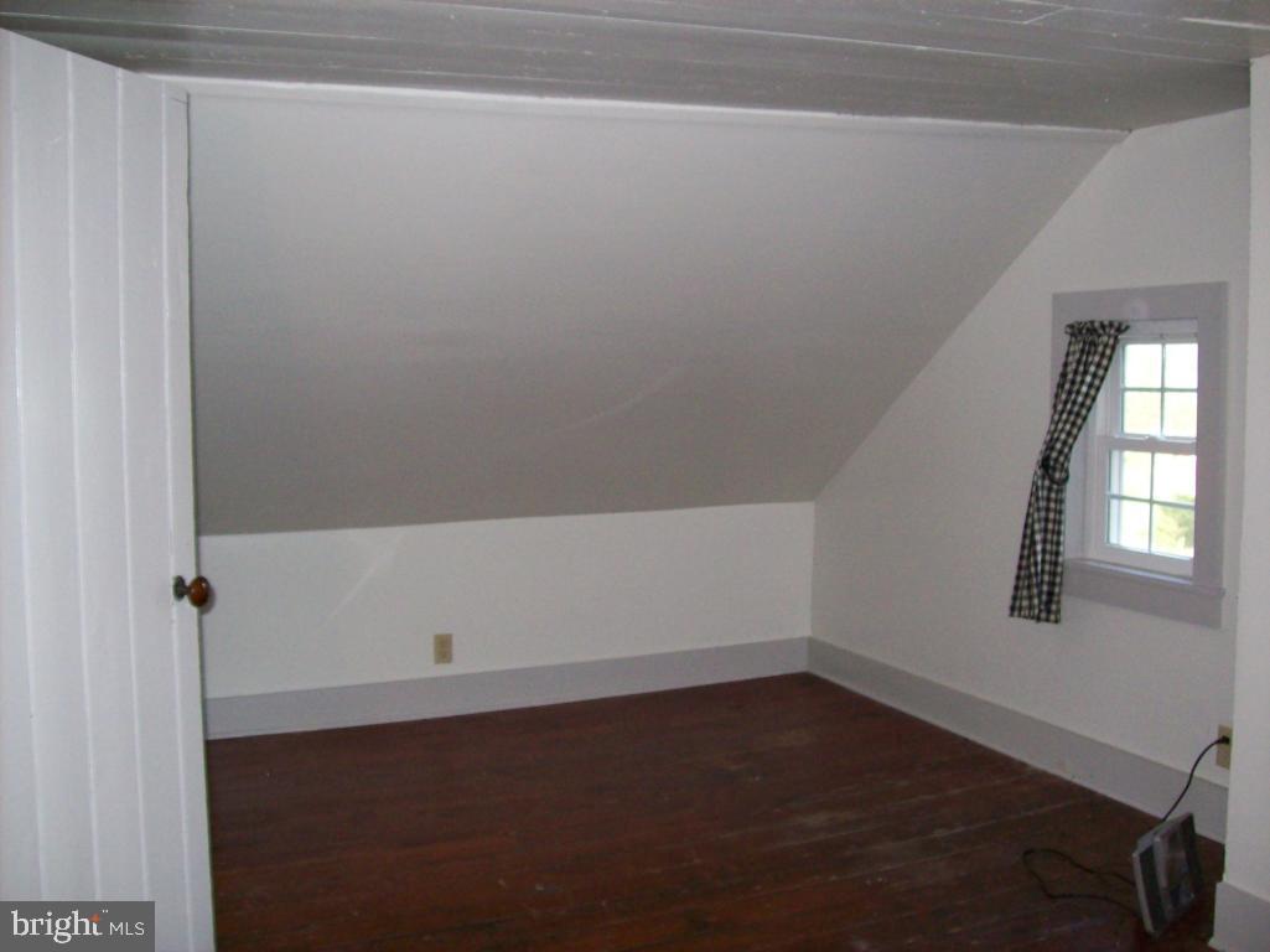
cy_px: 476
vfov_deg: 39.6
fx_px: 1320
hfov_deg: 51.4
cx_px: 635
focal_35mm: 36
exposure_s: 1/64
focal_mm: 6
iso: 200
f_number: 2.7
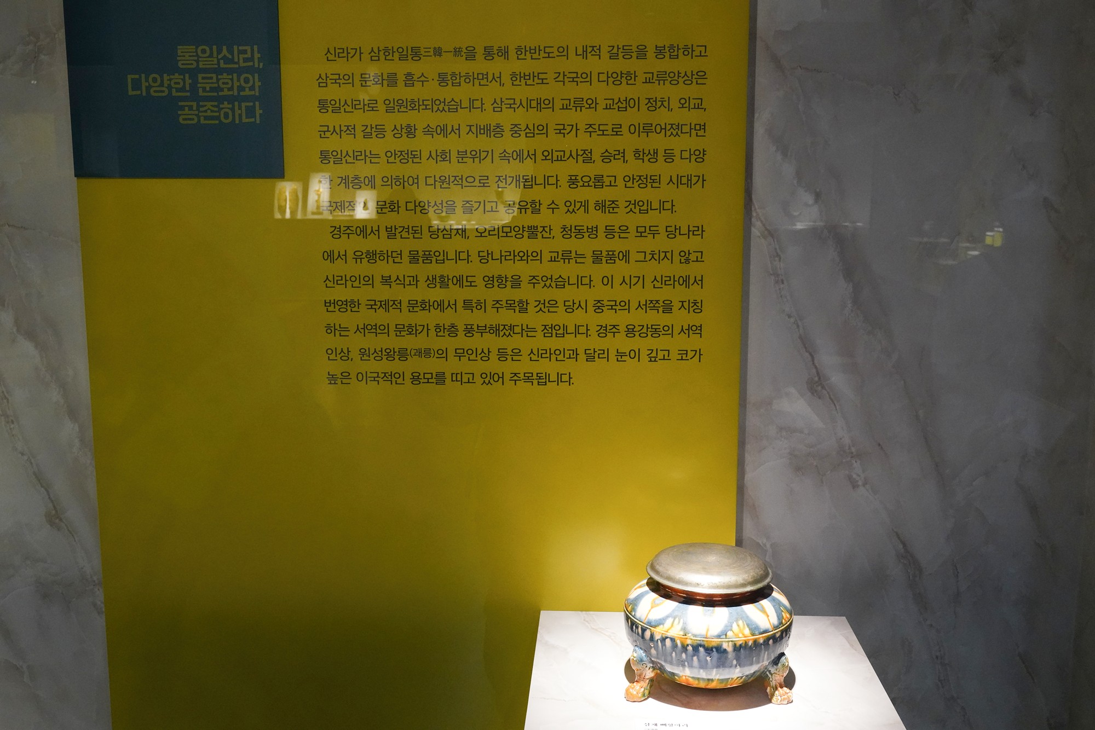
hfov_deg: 48.5
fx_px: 1217
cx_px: 548
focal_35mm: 40
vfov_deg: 33.4
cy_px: 365
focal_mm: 40
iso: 6400
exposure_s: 1/100
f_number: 11
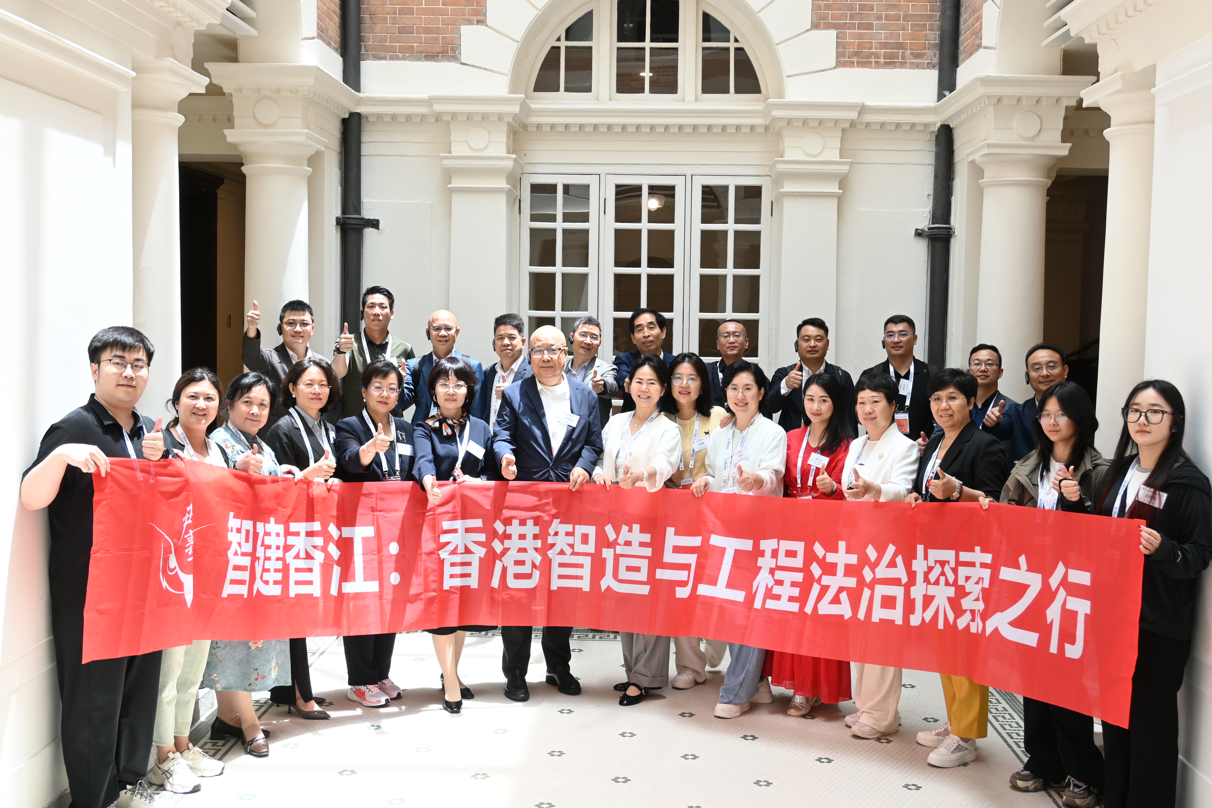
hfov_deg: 49.6
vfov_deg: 34.2
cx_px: 606
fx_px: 1313
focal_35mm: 39
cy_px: 404
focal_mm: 26
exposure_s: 1/60
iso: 160
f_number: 5
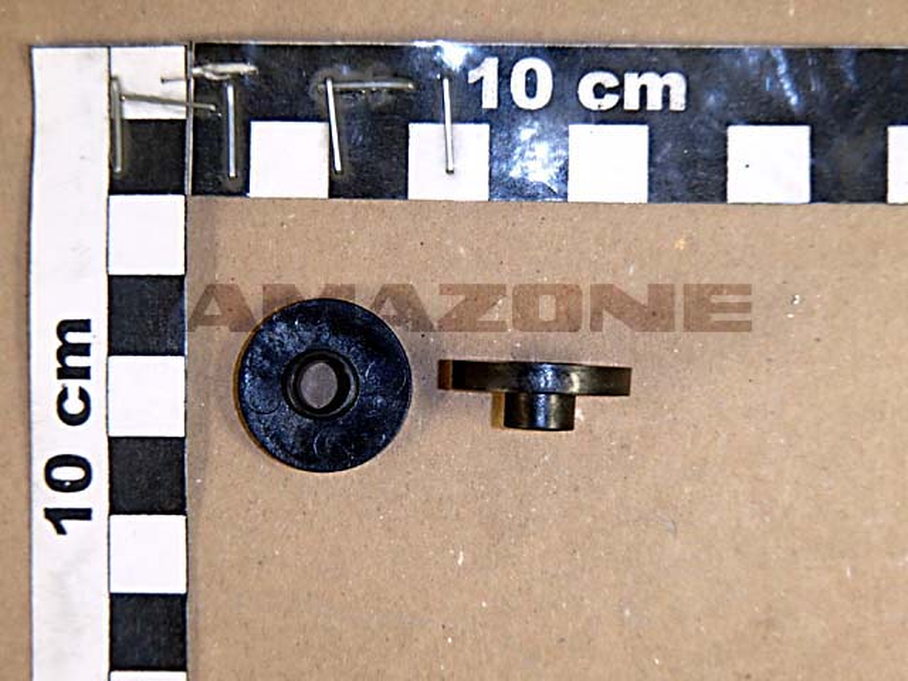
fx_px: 2361
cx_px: 454
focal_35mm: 90
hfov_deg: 21.8
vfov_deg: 16.4
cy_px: 340
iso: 400
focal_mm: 16.1
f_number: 4.6
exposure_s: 1/60
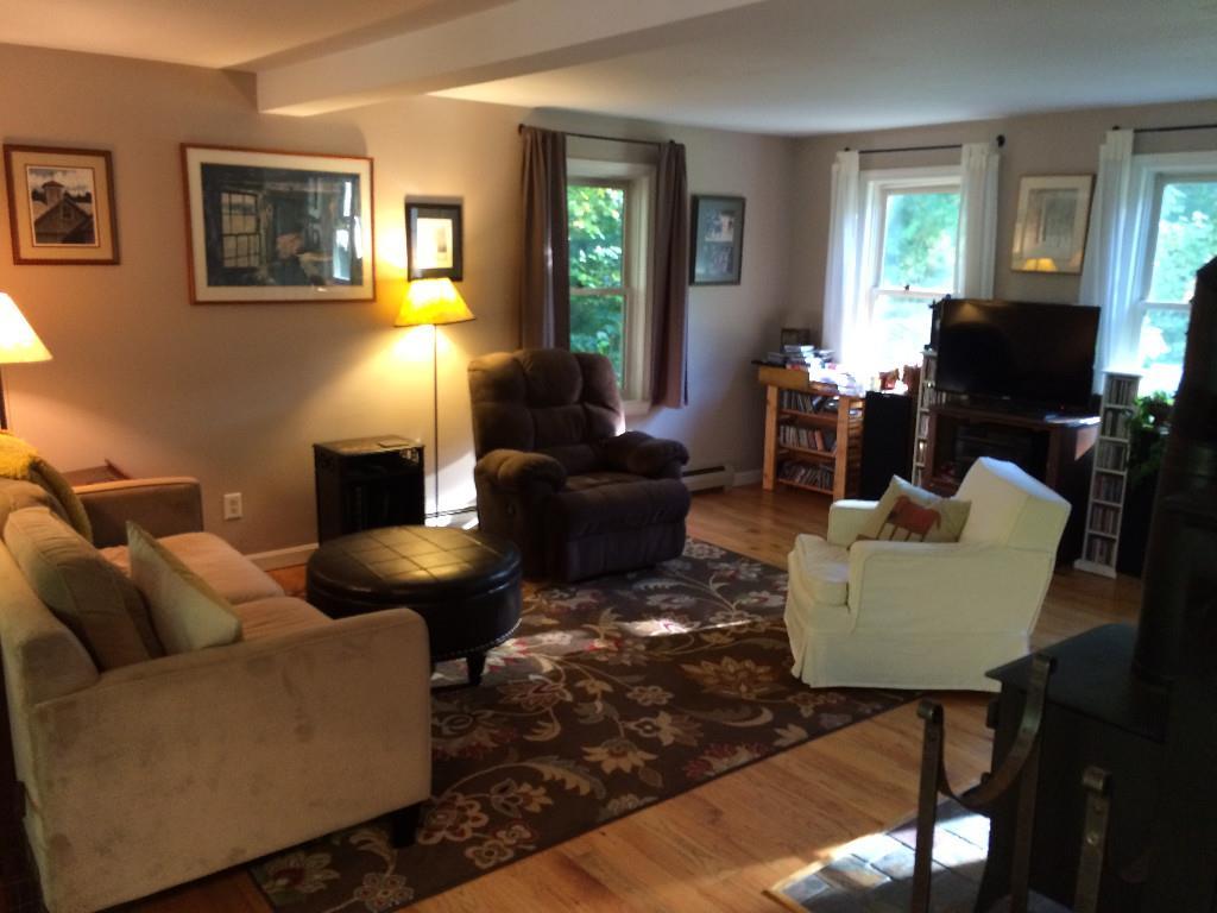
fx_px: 1020
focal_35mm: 29
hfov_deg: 61.7
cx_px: 608
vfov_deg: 48.2
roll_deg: -0.1
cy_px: 456
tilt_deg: -12.0
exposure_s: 1/30
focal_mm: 4.15
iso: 200
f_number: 2.2
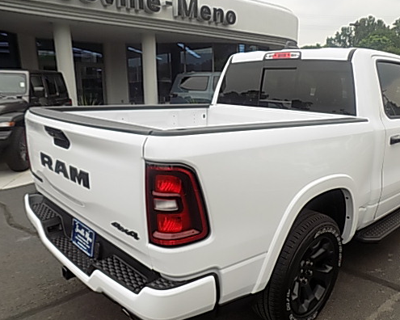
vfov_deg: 49.8
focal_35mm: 29
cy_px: 182
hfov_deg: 60.2
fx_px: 343
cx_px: 229
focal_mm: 4
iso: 80
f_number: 3.1
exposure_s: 1/160
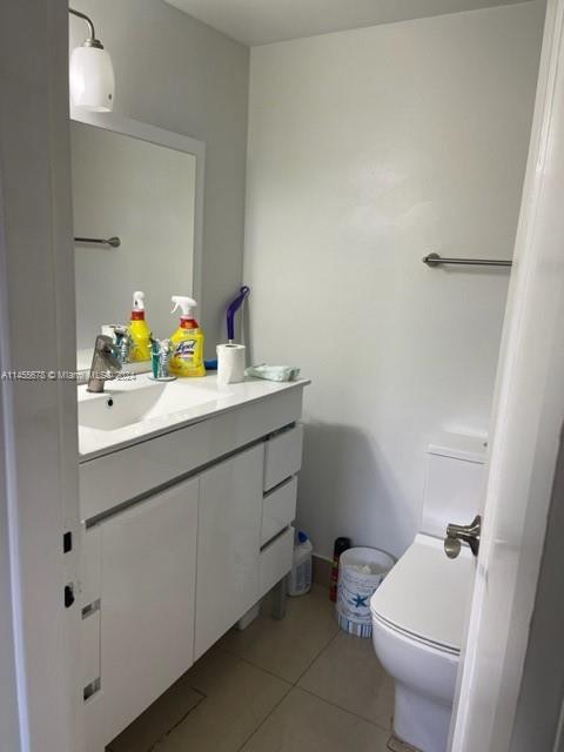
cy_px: 376
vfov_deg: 67.3
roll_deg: -2.9
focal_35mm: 26
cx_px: 282
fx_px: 565
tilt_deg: -12.2
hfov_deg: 53.1
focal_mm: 5.1
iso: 100
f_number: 1.6
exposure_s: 1/120
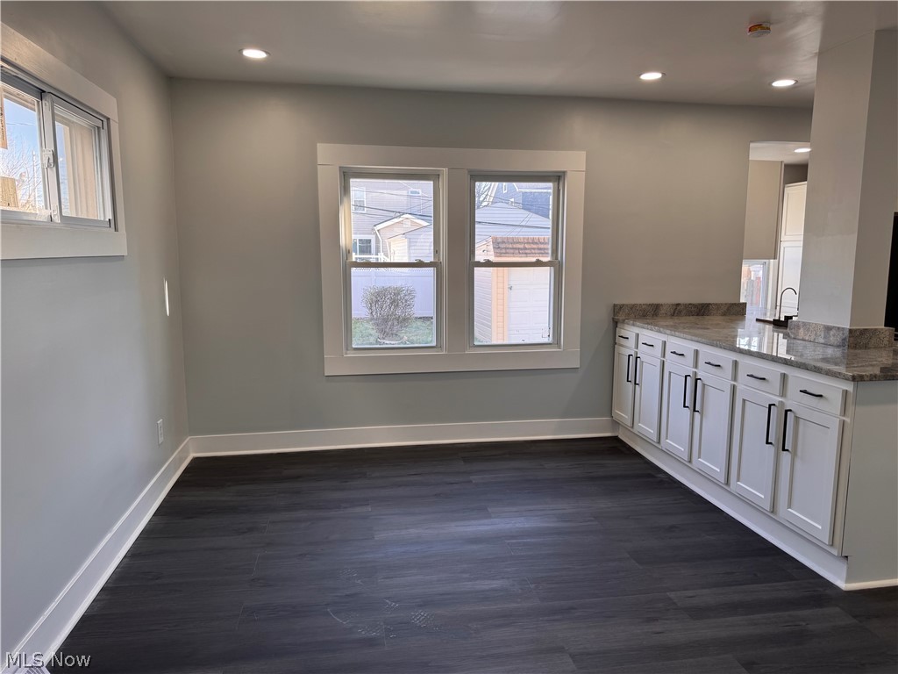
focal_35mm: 24
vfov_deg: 56.8
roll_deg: +0.3
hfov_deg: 71.6
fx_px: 623
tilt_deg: -7.2
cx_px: 449
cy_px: 337
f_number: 1.78
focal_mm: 6.76
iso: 64
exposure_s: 1/136
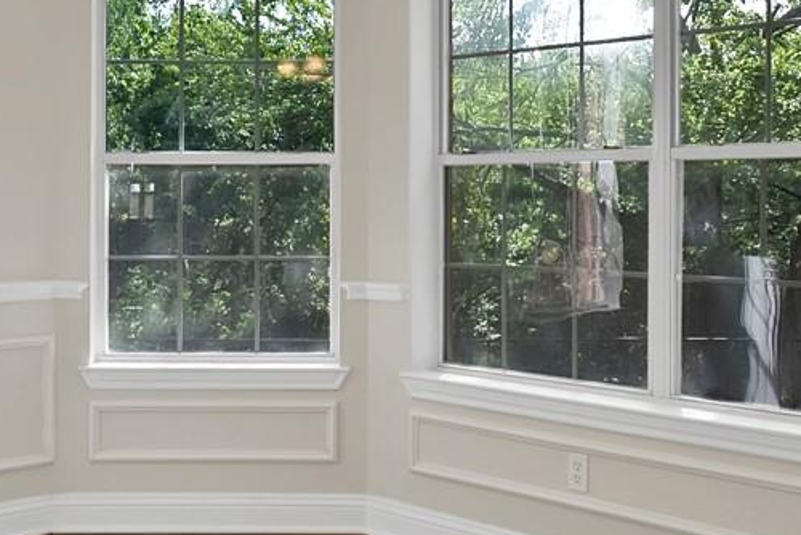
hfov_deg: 41.1
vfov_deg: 28.0
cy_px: 189
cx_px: 373
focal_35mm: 48
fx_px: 1069
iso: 640
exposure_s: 1/30
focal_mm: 12
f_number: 9
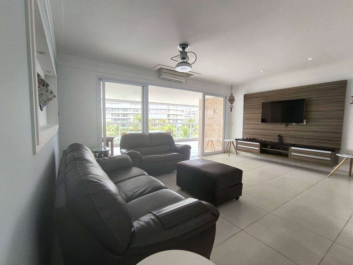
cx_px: 176
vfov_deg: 78.1
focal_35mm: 16
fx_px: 163
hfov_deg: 94.5
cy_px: 132
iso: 80
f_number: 2.2
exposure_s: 1/120
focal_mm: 1.65
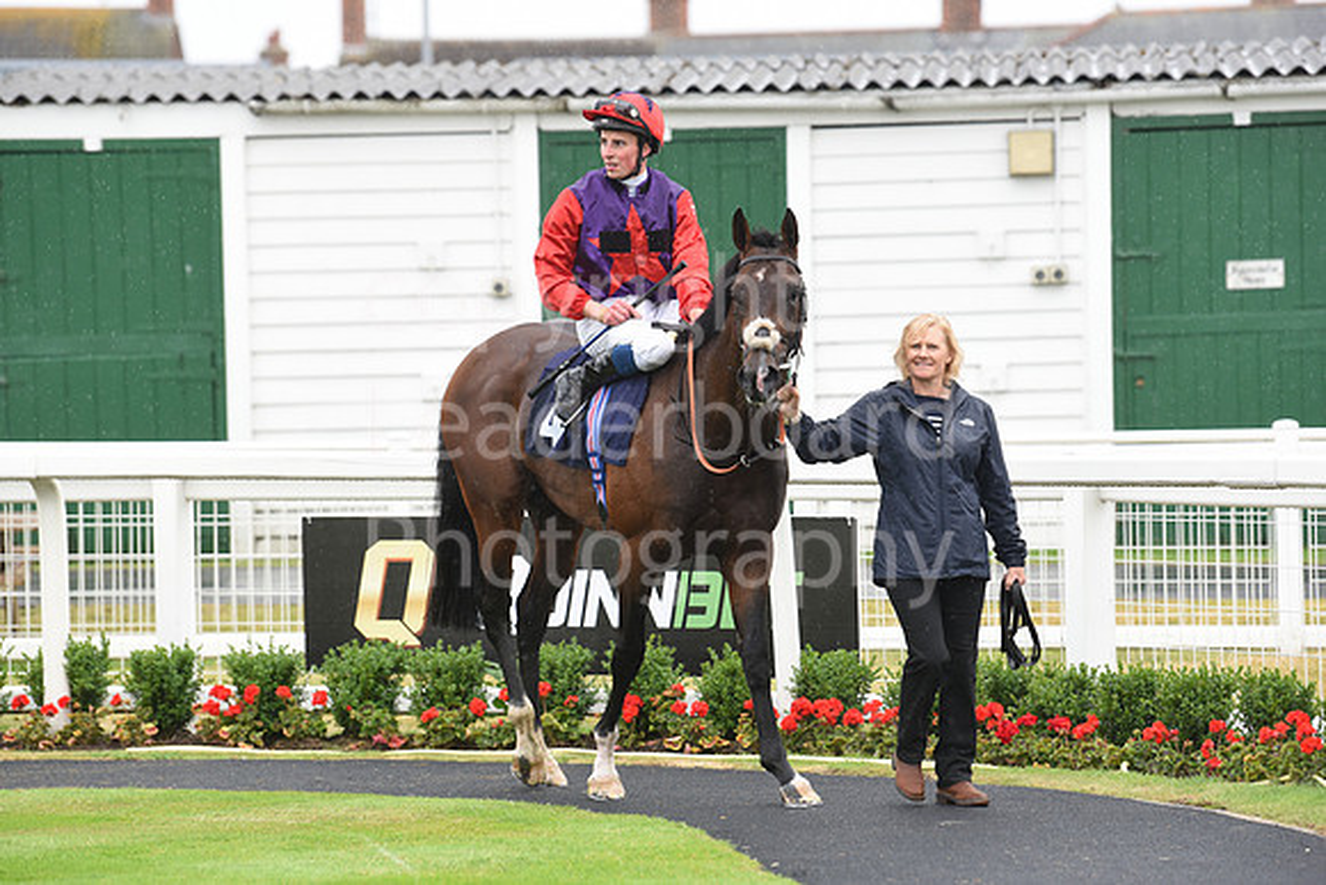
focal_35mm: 200
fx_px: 7368
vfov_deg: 6.9
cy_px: 442
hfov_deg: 10.3
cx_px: 663
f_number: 4.5
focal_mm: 200
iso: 1000
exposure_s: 1/800
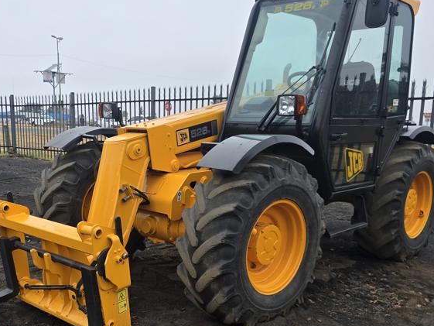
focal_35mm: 42
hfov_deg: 44.4
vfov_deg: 34.0
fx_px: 527
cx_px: 162
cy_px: 221
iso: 16
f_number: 1.7
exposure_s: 1/180
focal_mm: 6.3
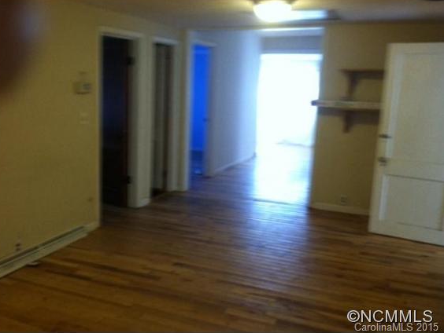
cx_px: 216
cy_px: 163
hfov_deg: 51.3
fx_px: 462
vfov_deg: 39.7
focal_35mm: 36
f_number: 2.8
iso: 200
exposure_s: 1/15
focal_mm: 3.85
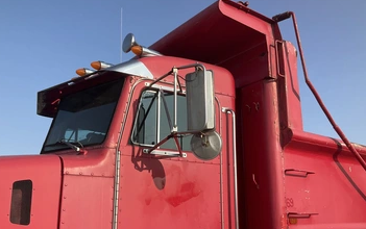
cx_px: 168
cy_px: 141
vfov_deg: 36.2
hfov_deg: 55.2
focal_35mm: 35
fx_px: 349
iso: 25
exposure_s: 1/1342
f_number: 1.8
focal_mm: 3
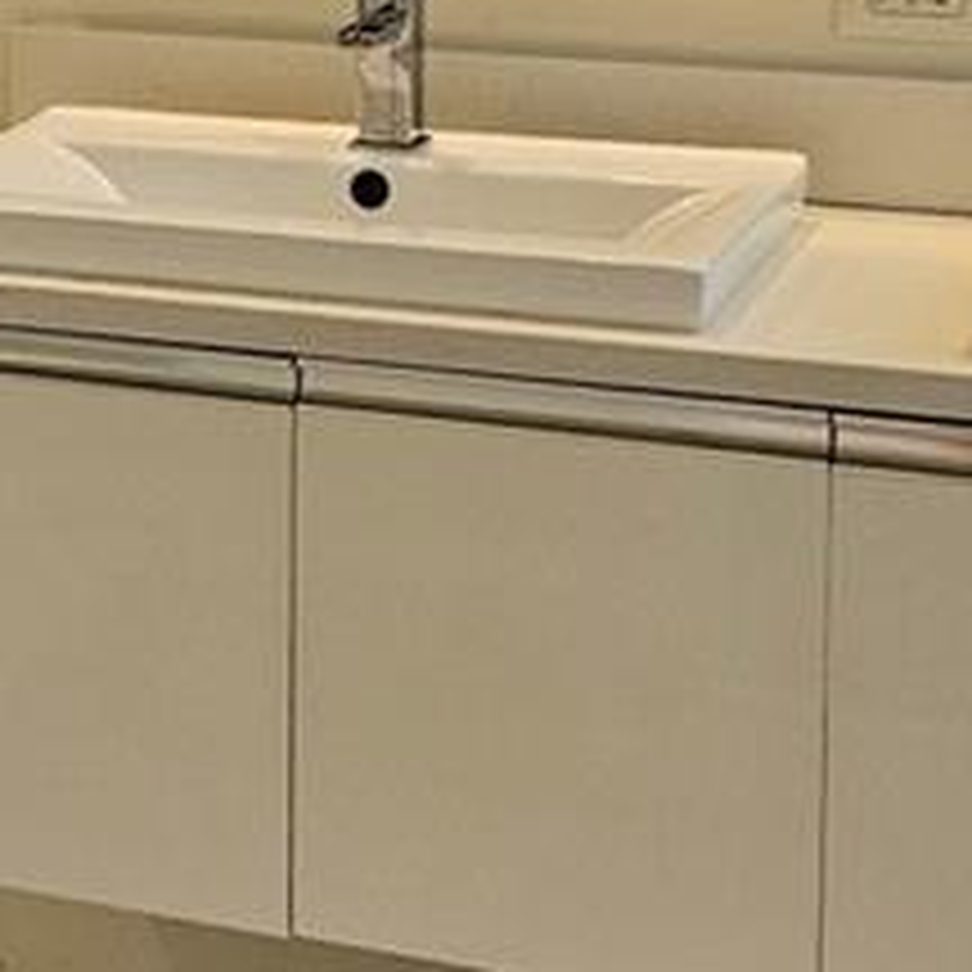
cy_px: 4
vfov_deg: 15.2
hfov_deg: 14.9
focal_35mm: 113
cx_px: -207
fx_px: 3590
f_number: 1.8
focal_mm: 5.4
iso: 500
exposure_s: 1/120
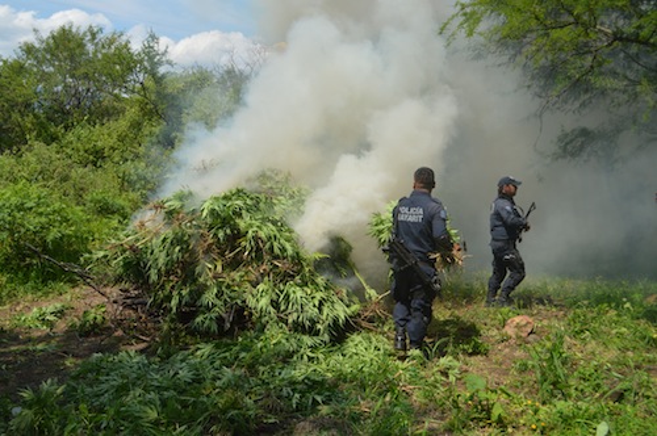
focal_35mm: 36
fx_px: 656
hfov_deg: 53.2
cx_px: 328
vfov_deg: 36.8
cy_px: 218
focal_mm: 24
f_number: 7.1
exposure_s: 1/200
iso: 100
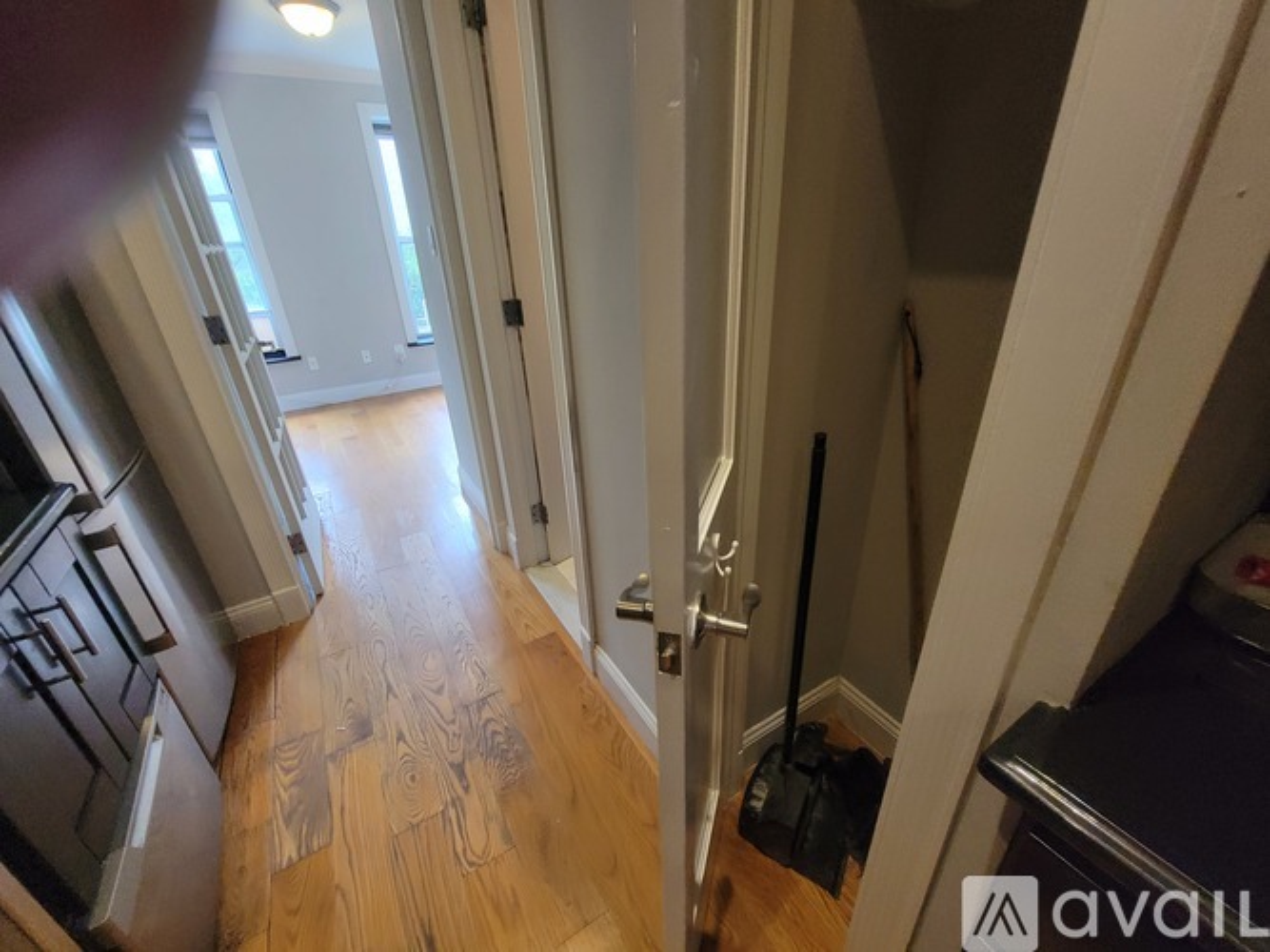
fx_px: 477
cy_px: 476
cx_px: 635
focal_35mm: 13
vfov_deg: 89.9
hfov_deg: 106.2
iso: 400
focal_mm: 2.2
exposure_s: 1/60
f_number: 2.2
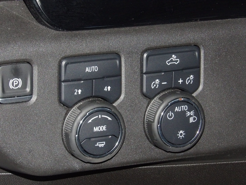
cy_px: 92
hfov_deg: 10.0
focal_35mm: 198
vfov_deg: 7.5
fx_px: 1407
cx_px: 123
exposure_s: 1/100
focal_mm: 35.6
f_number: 4.5
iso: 800
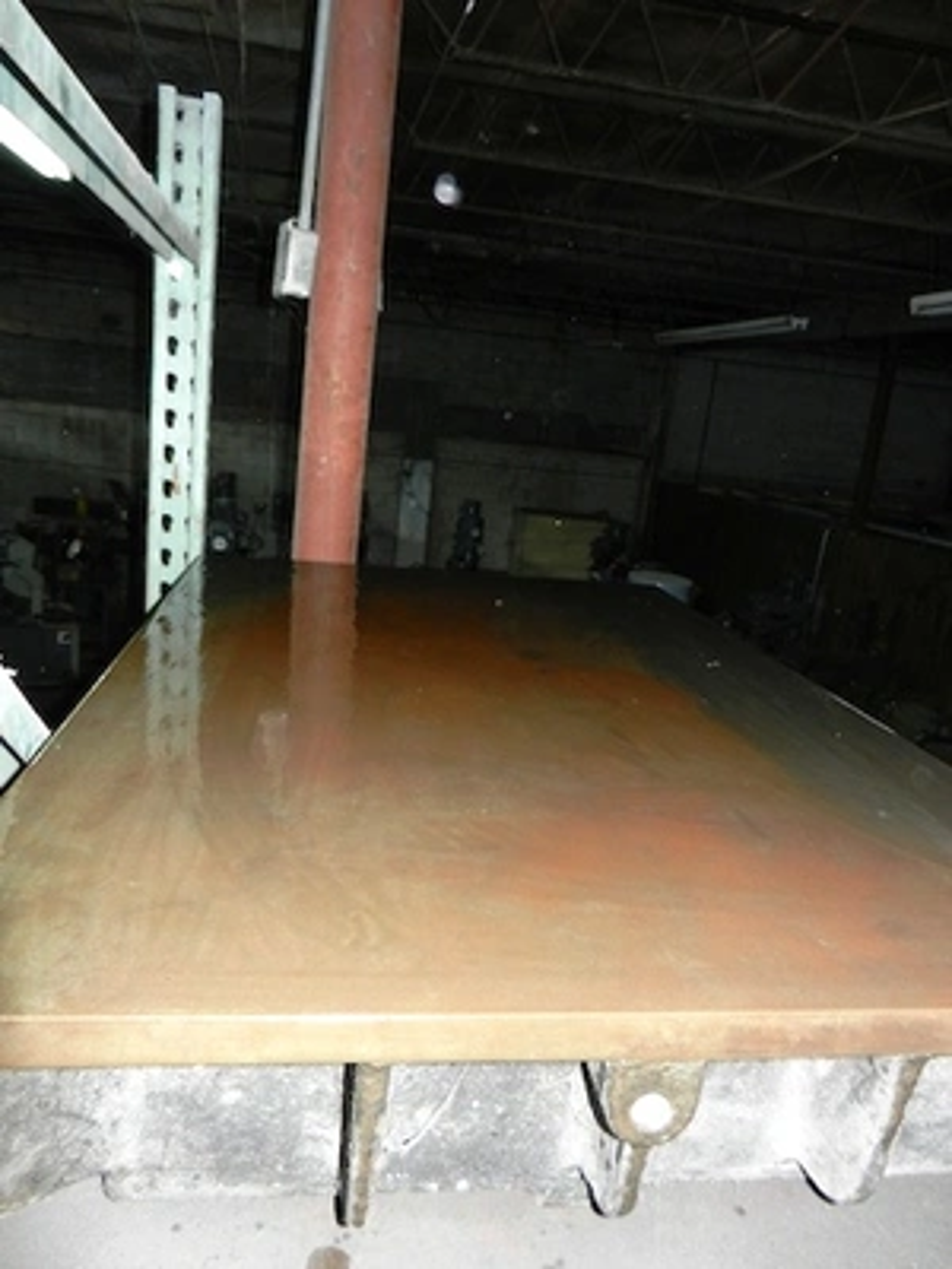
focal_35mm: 25
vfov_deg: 69.4
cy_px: 634
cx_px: 476
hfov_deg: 54.9
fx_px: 917
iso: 250
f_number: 3.5
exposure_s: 1/30
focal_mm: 4.5
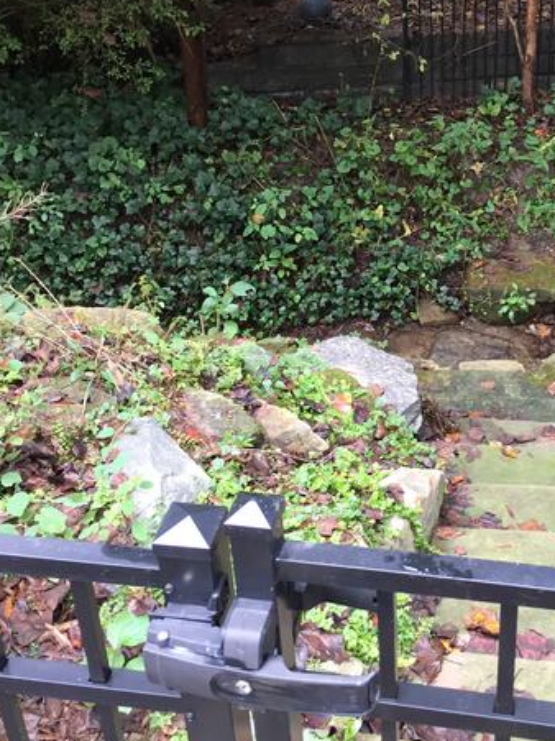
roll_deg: -0.3
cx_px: 400
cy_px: 263
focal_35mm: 45
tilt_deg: -30.2
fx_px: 962
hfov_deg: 31.7
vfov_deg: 41.7
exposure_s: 1/30
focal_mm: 4.15
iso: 32
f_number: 2.2
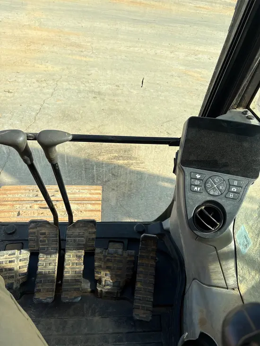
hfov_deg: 53.1
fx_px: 260
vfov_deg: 67.3
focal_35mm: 26
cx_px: 130
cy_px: 173
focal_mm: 5.96
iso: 50
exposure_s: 1/1337
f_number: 1.6
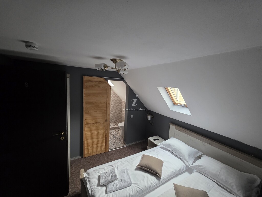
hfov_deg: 106.2
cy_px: 98
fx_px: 98
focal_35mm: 13
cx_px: 131
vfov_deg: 89.9
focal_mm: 2.2
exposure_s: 1/50
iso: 500
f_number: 1.9
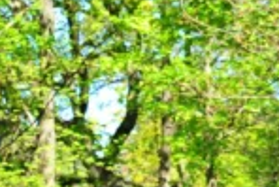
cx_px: -119
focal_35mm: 238
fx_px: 1846
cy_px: 468
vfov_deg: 5.6
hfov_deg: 8.5
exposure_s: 1/250
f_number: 4.2
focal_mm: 46
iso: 250
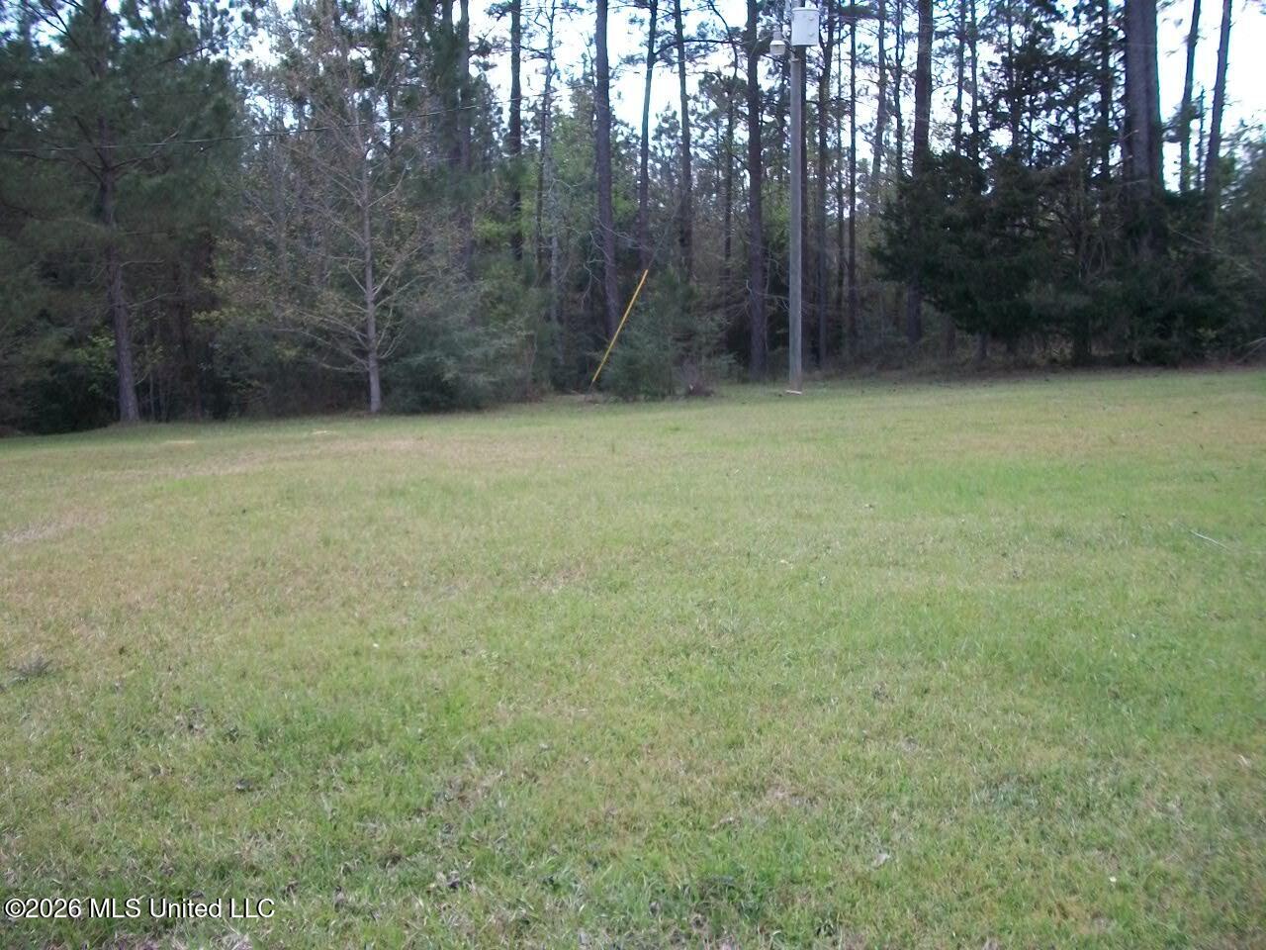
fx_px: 1170
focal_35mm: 32
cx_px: 633
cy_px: 475
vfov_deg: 44.2
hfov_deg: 56.8
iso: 80
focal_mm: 5.7
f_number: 2.9
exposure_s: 1/320
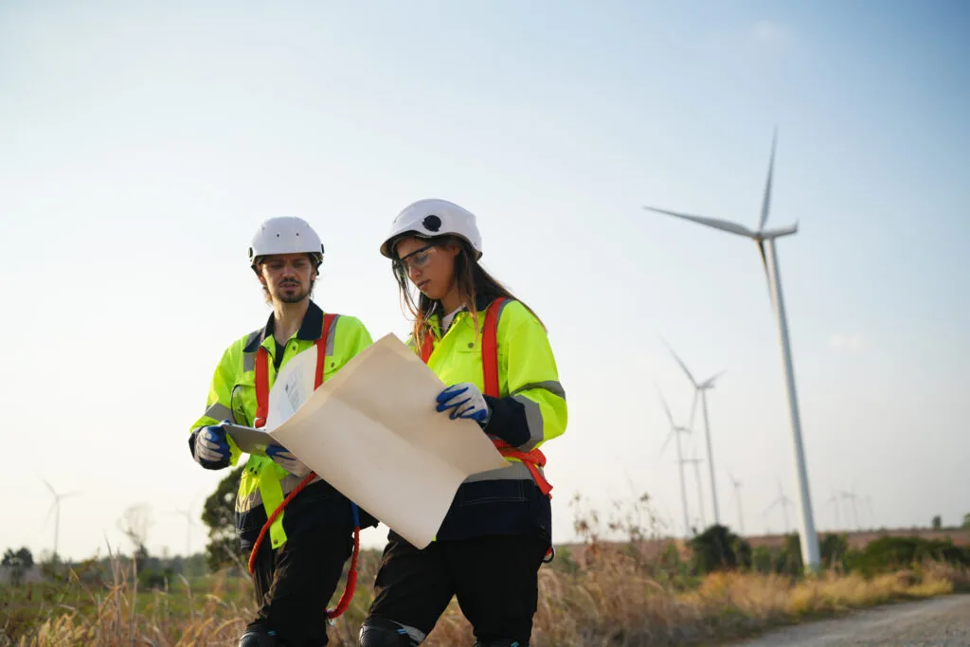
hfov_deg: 54.4
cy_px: 324
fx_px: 943
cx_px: 485
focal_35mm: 35
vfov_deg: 37.9
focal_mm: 35
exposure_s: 1/4000
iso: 100
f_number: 2.2
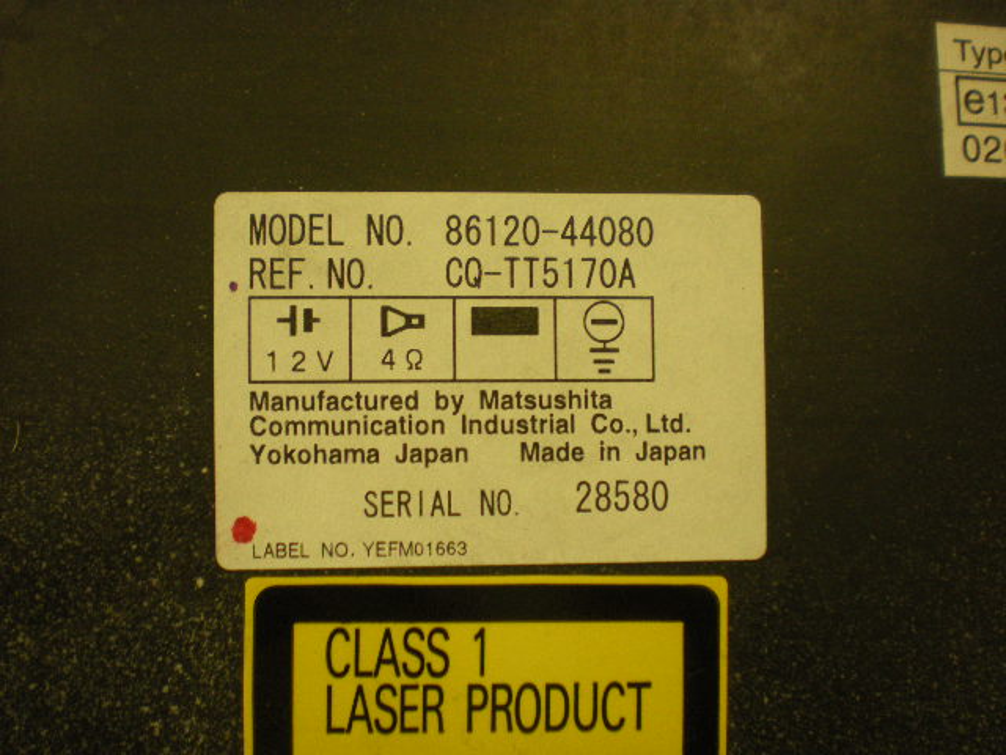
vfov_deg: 37.7
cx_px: 503
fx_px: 1104
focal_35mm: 38
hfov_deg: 49.0
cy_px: 378
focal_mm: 6.3
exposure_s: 1/34.5
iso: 200
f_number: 3.1
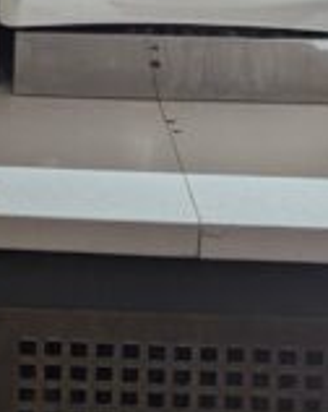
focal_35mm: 152
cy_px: -173
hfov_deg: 9.7
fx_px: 1848
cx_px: -239
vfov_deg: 12.2
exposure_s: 1/120
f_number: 1.85
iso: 97
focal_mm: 6.81
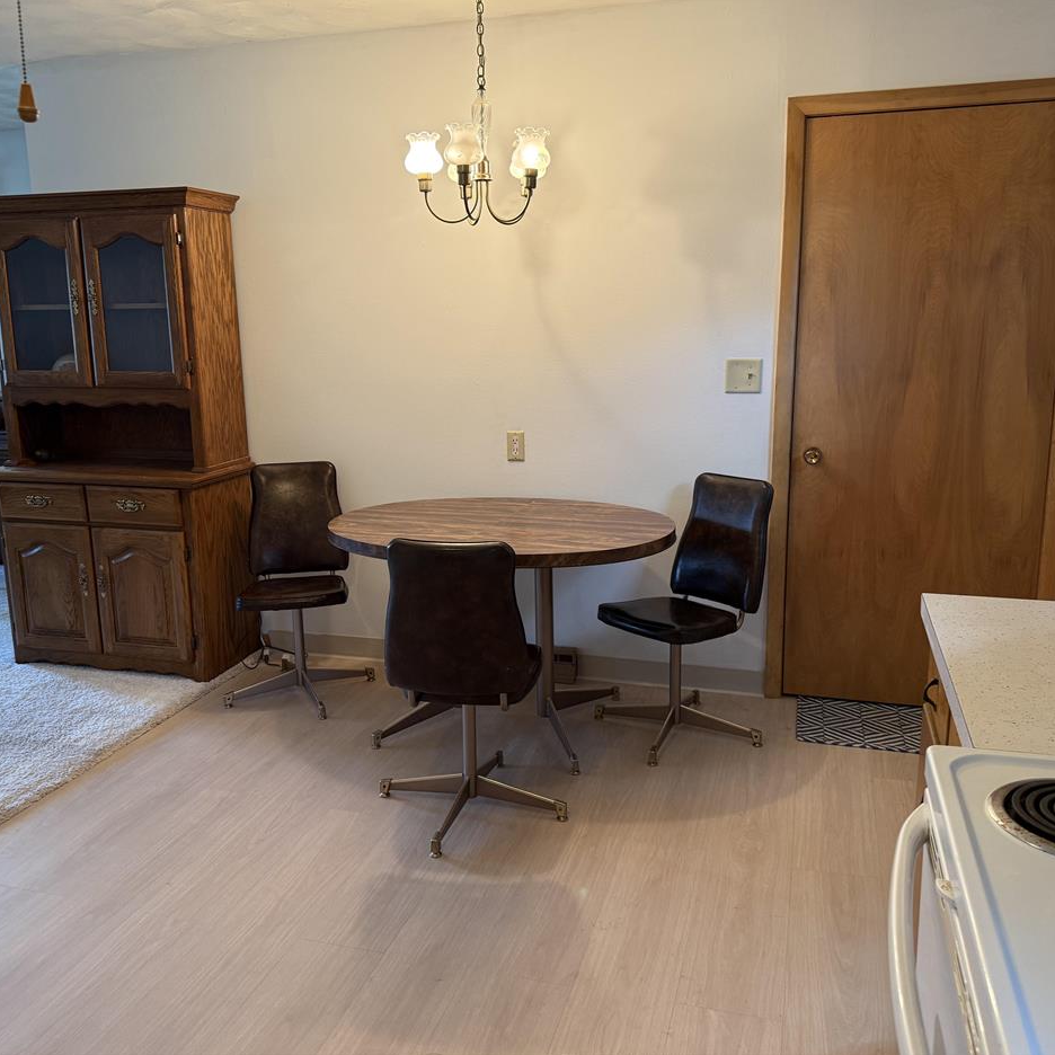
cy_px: 520
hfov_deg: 55.6
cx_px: 516
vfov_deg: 55.6
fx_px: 1000
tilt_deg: -10.9
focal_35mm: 29
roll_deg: +1.2
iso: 200
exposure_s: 1/60
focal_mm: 6.76
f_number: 1.78
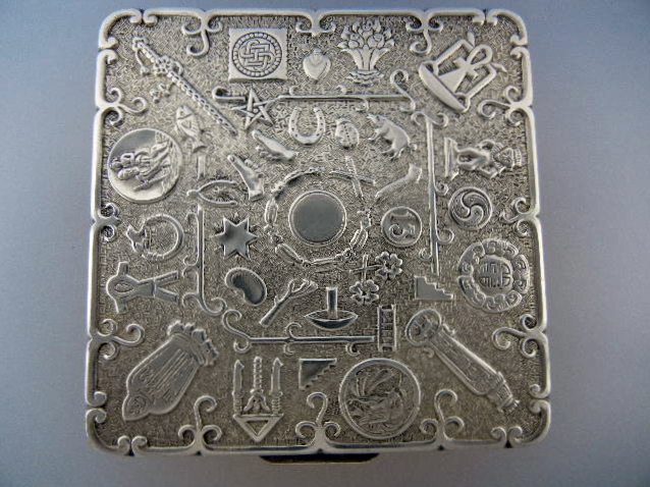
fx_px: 563
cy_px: 244
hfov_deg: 60.0
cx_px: 325
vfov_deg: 46.8
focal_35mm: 30
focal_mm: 5.4
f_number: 3.5
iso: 400
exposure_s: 1/35.2
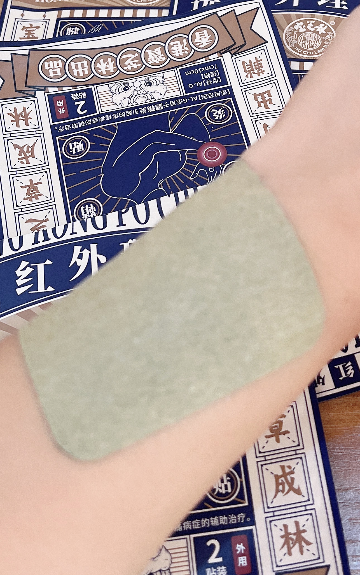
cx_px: 230
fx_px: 848
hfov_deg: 23.9
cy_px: 160
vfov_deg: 36.8
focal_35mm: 54
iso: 125
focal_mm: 5.7
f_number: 1.5
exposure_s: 1/84
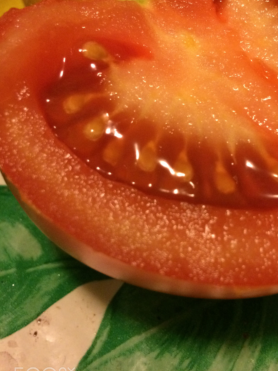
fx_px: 439
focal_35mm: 41
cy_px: 156
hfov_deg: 34.7
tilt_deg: -50.1
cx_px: 190
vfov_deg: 45.6
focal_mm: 4.15
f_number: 2.2
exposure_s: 1/17
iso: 320
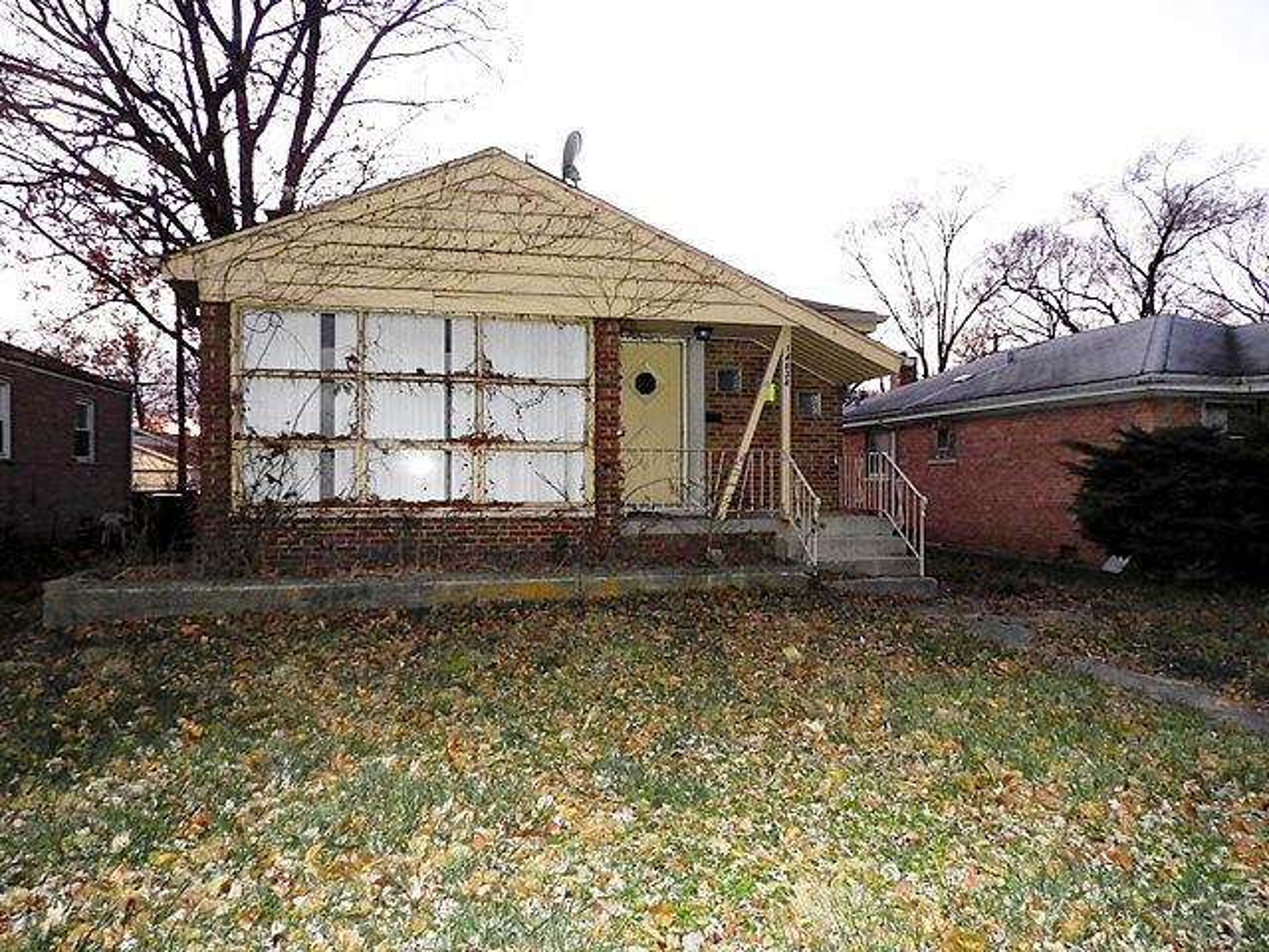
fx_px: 880
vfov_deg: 56.8
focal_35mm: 24
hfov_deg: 71.6
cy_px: 476
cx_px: 634
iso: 800
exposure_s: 1/13
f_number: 3.3
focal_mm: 4.3
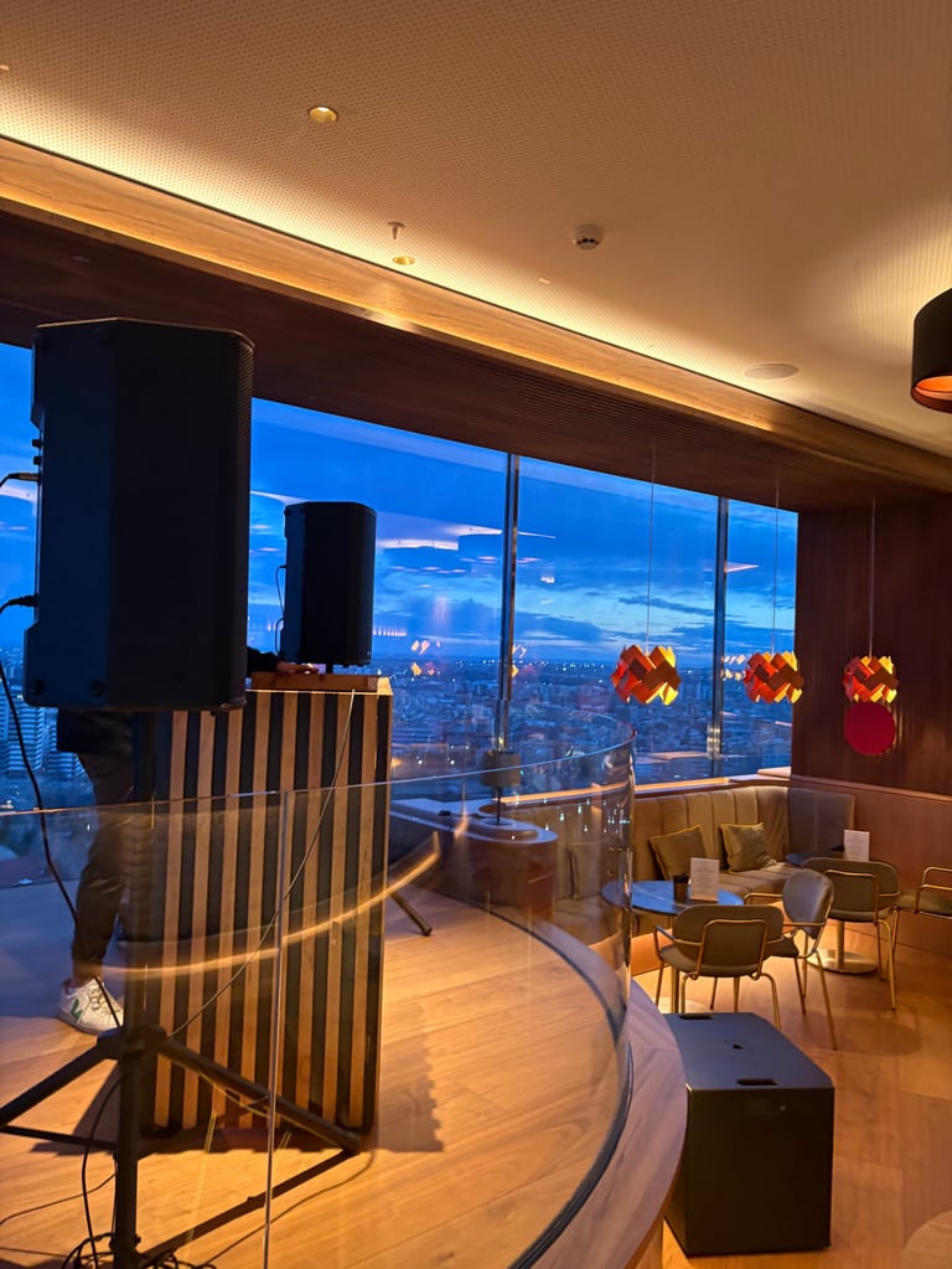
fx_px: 953
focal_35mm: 26
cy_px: 634
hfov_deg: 53.1
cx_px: 476
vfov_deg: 67.3
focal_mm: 5.96
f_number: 1.6
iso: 200
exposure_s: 1/50
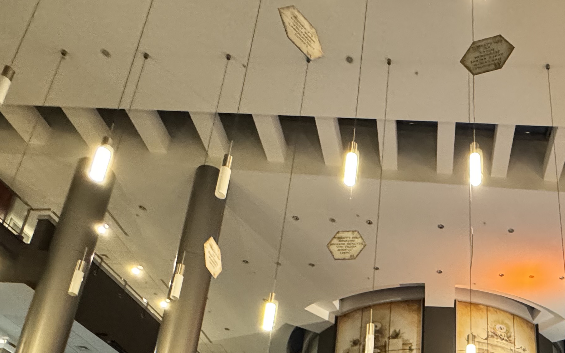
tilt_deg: +19.2
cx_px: 477
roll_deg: +0.4
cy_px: 441
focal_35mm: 33
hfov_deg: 53.0
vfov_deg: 31.1
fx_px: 508
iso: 800
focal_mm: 2.22
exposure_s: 1/58
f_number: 2.2
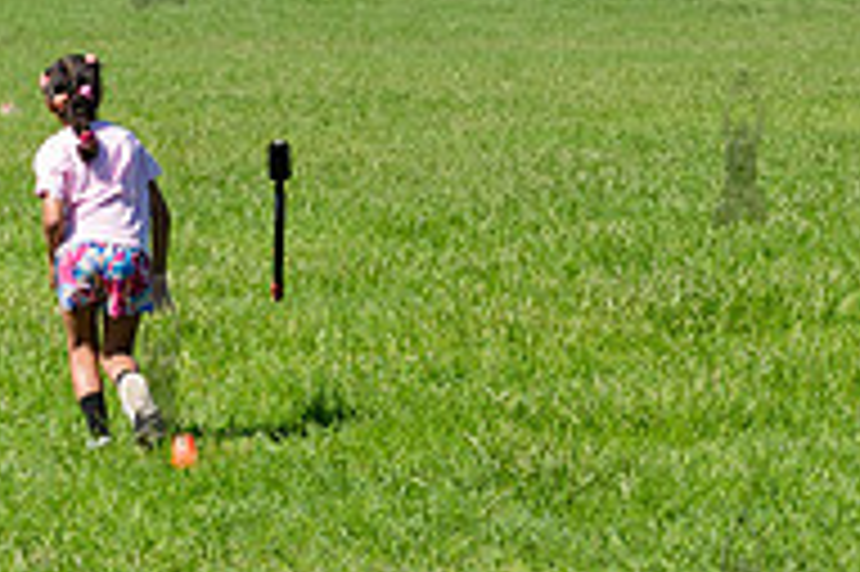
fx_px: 6229
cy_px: 231
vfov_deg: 5.3
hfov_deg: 7.9
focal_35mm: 261
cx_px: 845
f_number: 3.5
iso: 200
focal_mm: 62
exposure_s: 1/1600
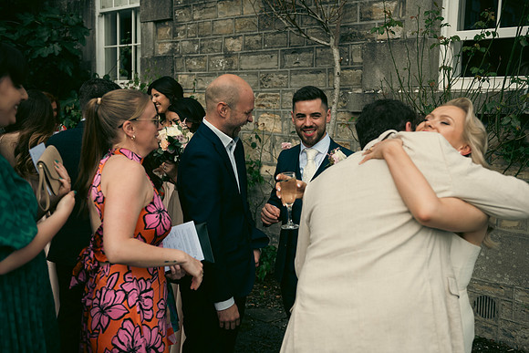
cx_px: 264
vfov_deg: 33.4
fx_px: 588
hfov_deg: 48.4
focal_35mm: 40
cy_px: 176
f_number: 3.5
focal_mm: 40
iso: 100
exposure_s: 1/1600
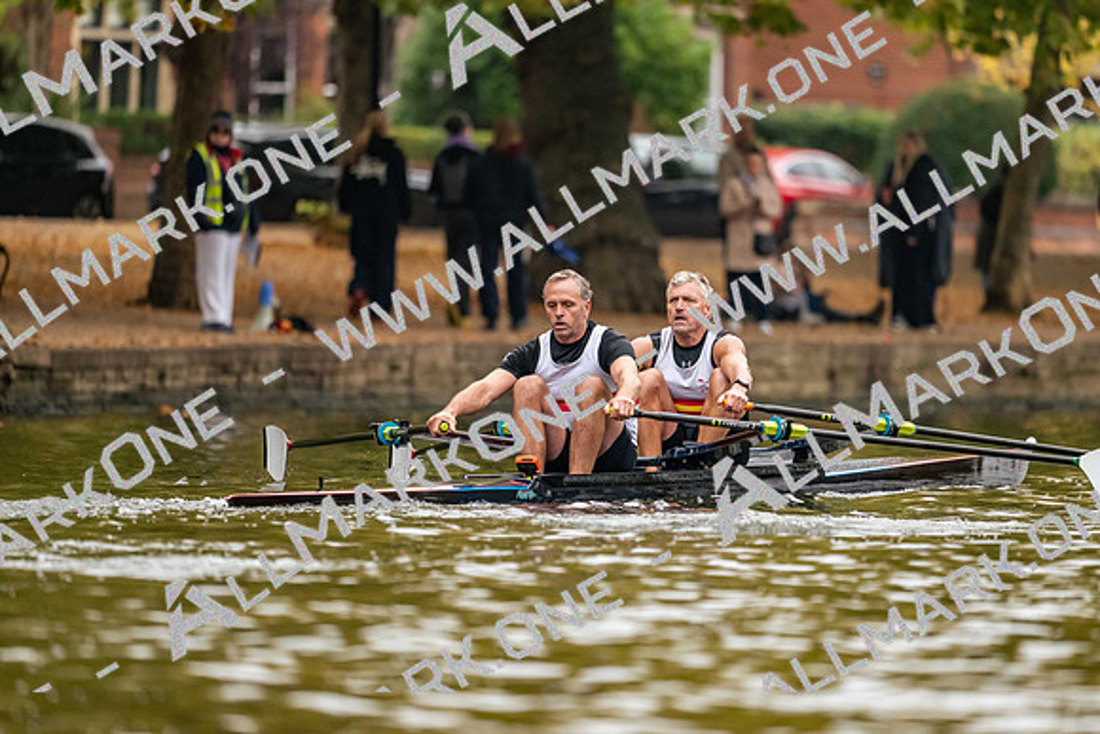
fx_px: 12225
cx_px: 550
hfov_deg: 5.2
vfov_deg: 3.4
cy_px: 367
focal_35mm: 400
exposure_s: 1/2500
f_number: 4.5
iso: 2800
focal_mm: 400
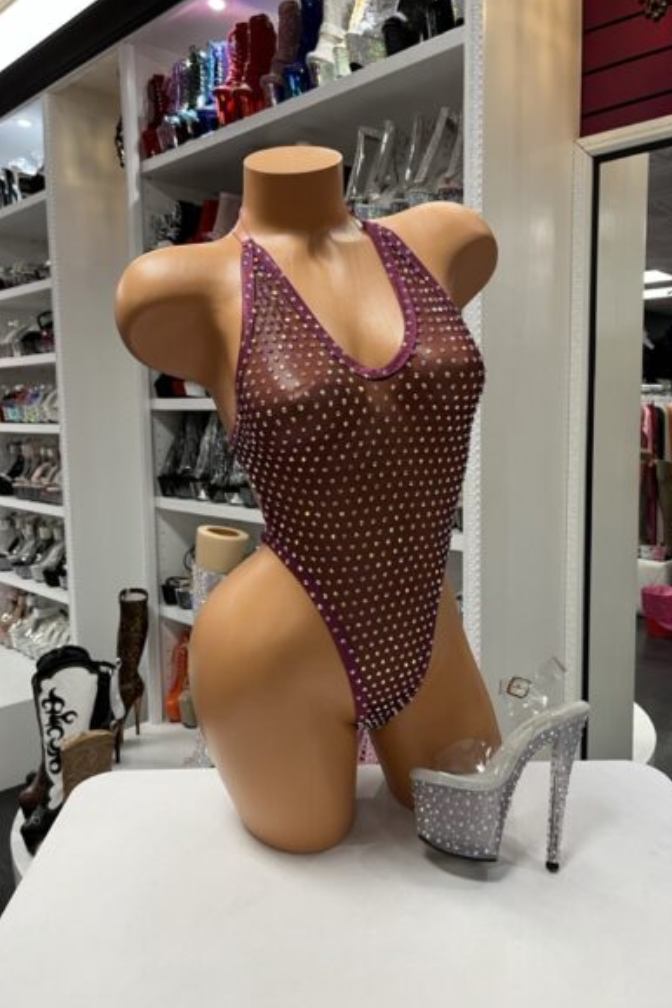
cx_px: 378
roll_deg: -0.4
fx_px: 784
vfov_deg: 65.5
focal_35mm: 28
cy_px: 500
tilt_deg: -7.4
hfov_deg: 46.3
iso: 100
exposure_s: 1/60
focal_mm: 5.1
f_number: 1.6
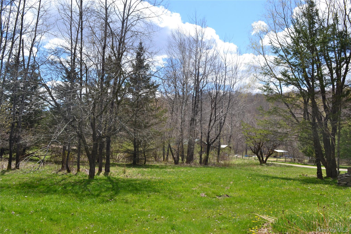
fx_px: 351
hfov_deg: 53.1
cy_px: 117
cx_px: 176
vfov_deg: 36.9
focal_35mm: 36
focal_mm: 24
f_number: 10
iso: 400
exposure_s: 1/320
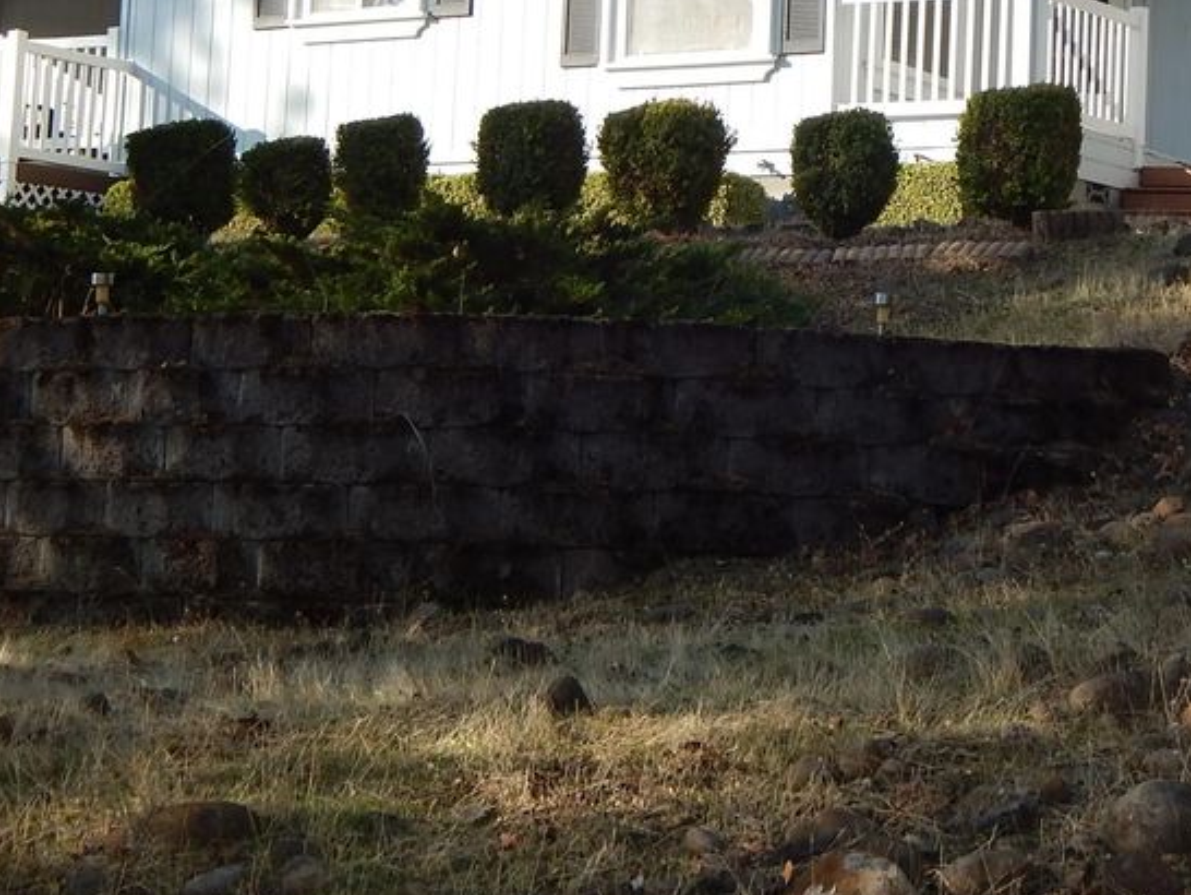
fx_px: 3098
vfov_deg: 16.3
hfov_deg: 21.6
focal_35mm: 90
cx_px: 888
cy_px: 155
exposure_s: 1/500
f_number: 3.7
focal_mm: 8.6
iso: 125
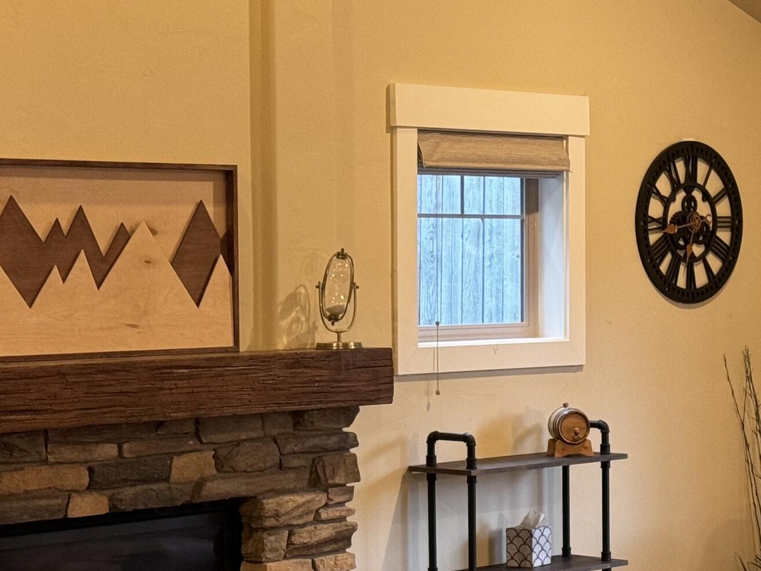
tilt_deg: -0.8
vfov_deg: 13.5
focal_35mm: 110
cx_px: 634
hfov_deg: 17.7
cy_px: 280
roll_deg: +0.2
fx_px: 2418
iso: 250
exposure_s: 1/40
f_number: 1.78
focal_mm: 6.86
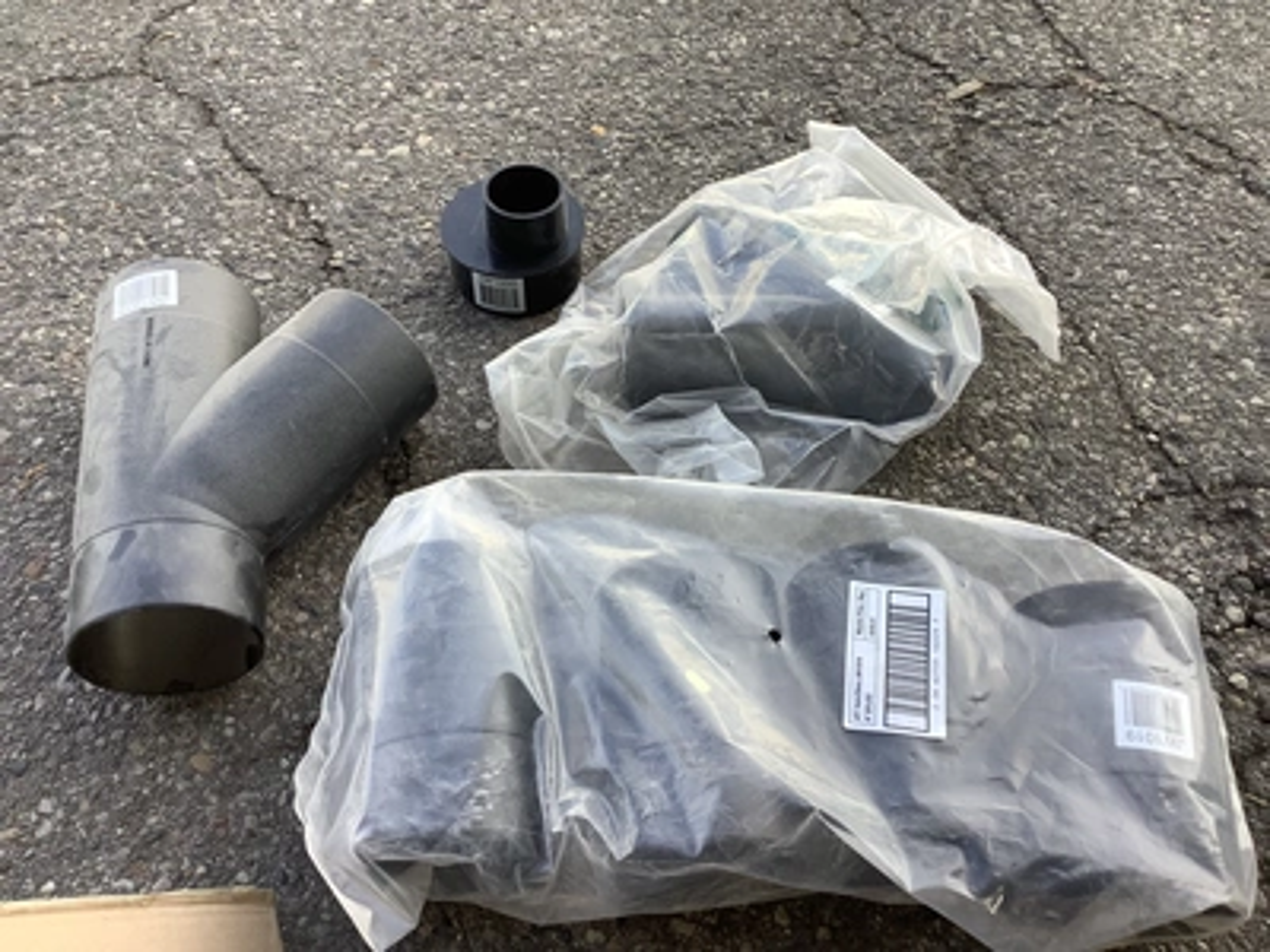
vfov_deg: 45.4
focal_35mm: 31
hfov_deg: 58.4
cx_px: 635
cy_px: 476
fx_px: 1137
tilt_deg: -52.2
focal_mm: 3.3
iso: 25
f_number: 2.4
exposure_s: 1/120
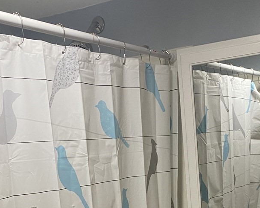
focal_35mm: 64
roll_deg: +4.7
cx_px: 161
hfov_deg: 29.5
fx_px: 492
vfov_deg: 21.8
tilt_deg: -12.3
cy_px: 259
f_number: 1.8
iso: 160
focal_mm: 4.25
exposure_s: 1/60
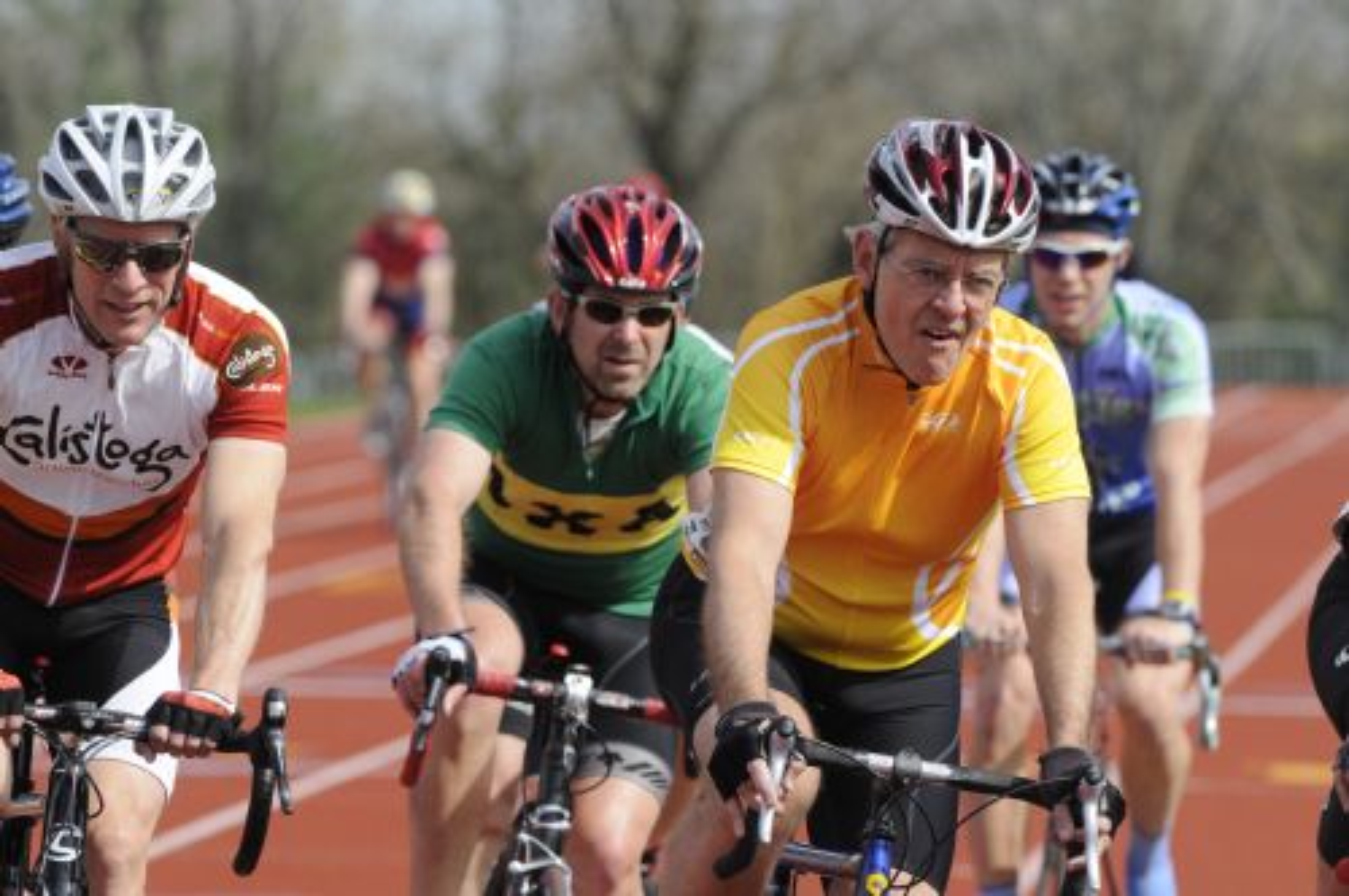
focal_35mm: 450
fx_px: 16840
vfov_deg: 3.0
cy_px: 448
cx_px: 674
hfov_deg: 4.6
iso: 640
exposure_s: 1/1600
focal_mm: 300
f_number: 7.1
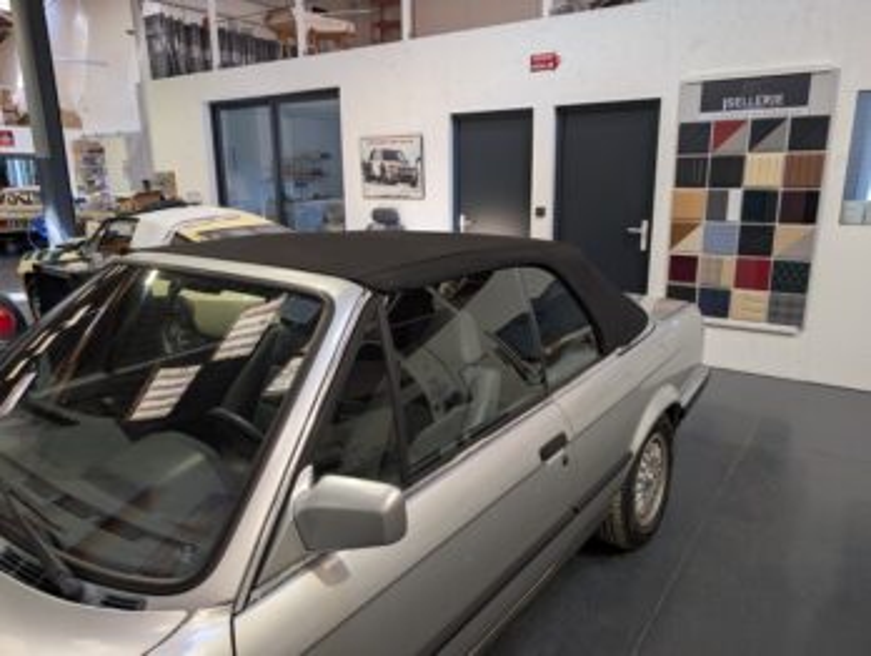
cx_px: 436
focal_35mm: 24
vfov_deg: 56.9
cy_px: 328
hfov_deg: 71.5
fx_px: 605
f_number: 1.68
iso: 18
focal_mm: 6.9
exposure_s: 1/36.1
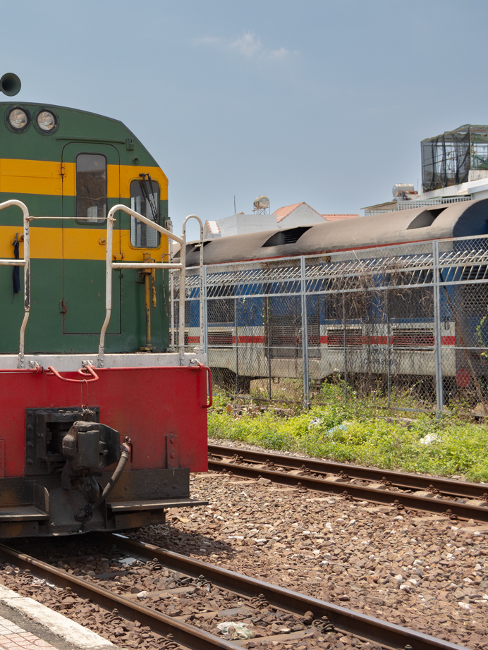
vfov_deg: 31.7
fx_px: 1146
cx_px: -35
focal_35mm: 61
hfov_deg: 22.8
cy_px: 300
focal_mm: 26
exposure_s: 1/640
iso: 320
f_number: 7.1
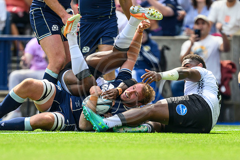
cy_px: 143
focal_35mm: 1041
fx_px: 6940
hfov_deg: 2.0
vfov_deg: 1.3
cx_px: 109
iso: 500
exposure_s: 1/1600
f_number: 4
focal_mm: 560
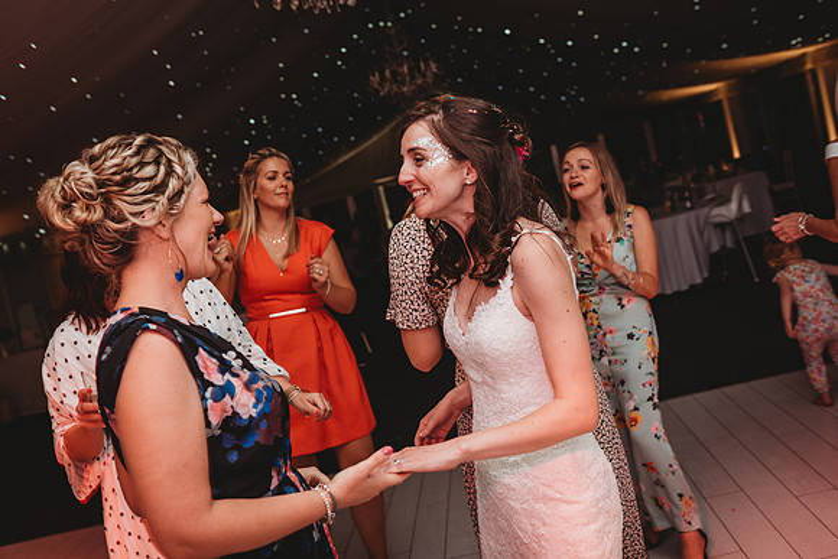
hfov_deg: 50.7
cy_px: 280
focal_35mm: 38
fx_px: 885
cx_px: 419
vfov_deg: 35.1
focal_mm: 38
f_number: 4.5
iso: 800
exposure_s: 1/50
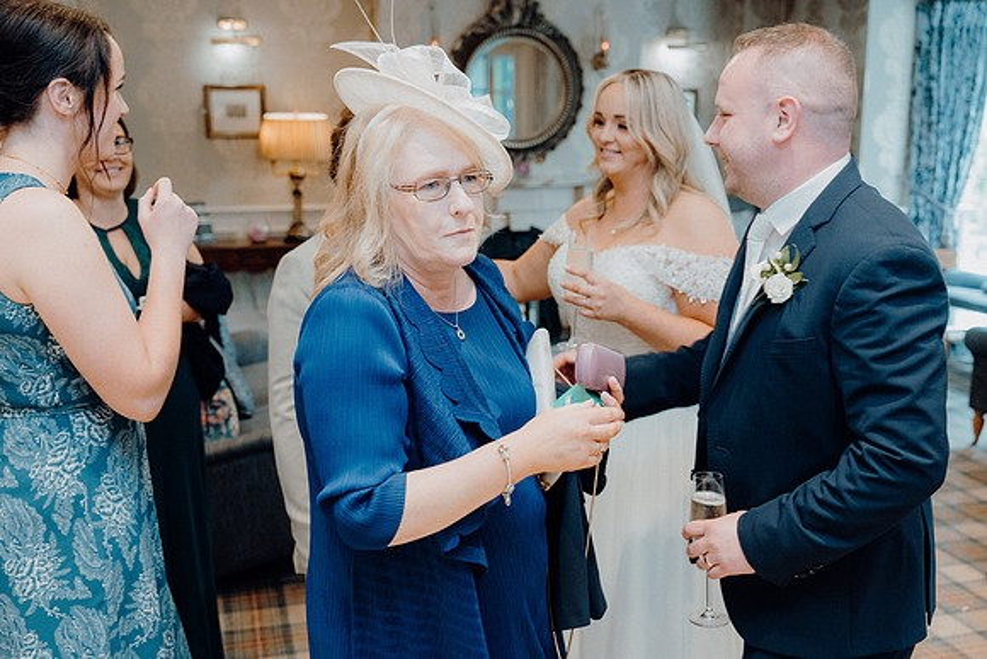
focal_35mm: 38
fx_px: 1042
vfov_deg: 35.1
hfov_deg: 50.7
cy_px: 330
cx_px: 494
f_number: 3.5
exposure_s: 1/160
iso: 2500
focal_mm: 38
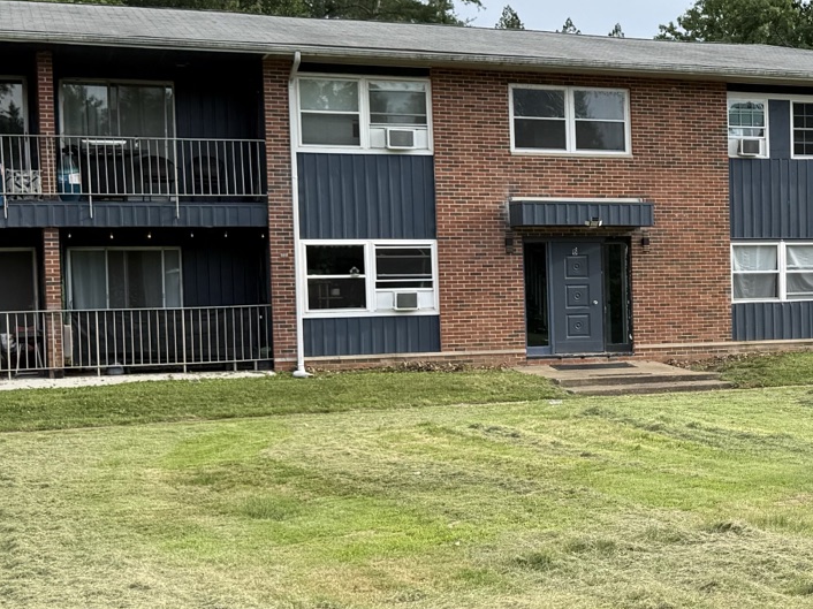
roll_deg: +1.1
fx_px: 1597
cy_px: 338
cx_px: 811
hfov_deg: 27.0
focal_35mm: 68
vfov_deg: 21.6
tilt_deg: -4.9
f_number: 1.78
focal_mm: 6.76
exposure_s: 1/2053
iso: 80
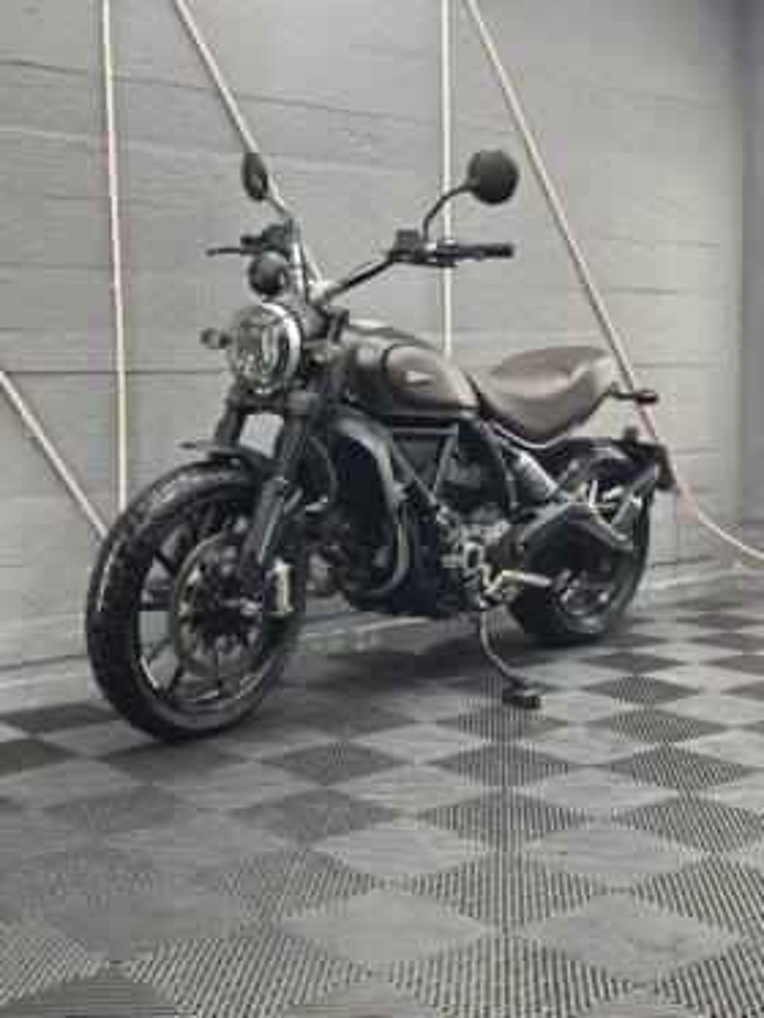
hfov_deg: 30.3
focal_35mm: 48
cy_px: 509
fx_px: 1412
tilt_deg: -5.9
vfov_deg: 39.6
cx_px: 382
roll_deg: -0.3
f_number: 1.78
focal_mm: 6.86
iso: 200
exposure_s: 1/60
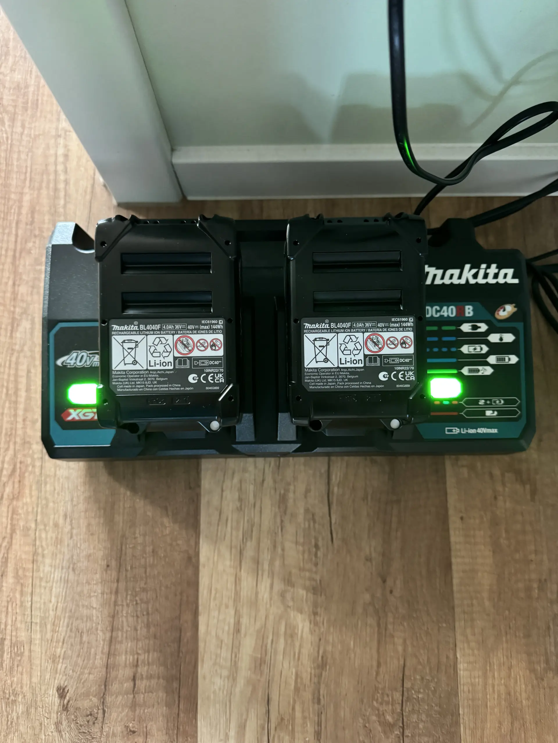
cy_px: 372
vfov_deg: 71.6
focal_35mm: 24
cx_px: 279
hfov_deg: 56.8
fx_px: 516
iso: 1000
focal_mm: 6.76
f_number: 1.78
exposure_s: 1/32
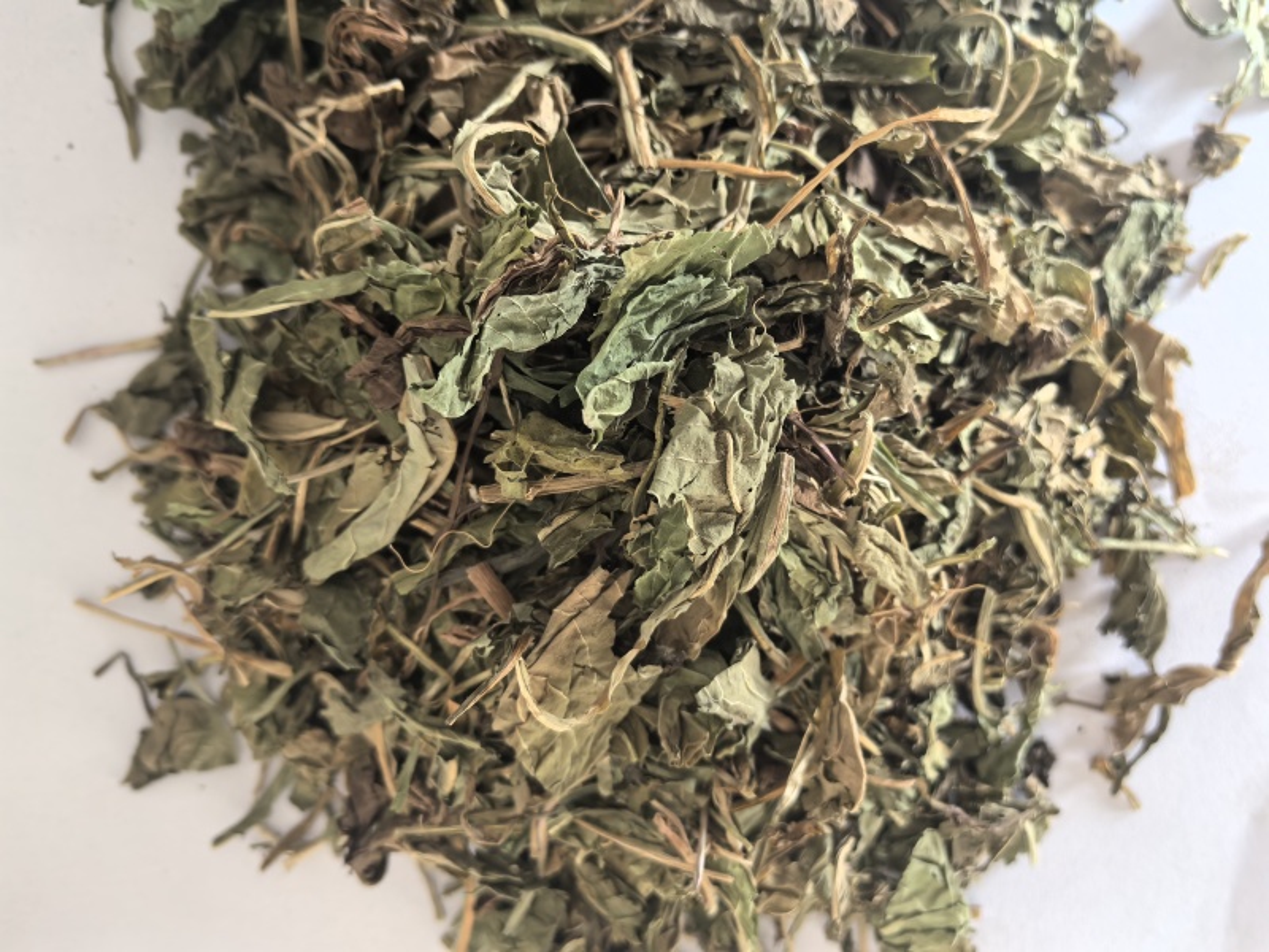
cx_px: 634
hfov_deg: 65.3
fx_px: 990
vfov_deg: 51.4
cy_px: 476
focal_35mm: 27
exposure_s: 1/100
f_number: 2
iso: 200
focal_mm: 5.75
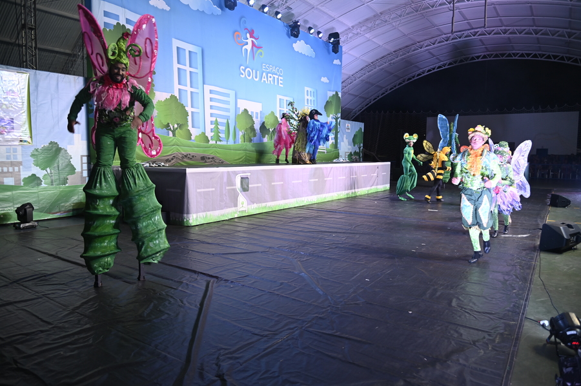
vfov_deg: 53.1
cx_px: 290
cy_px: 193
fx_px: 387
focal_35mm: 24
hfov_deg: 73.8
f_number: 4
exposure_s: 1/60
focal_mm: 24
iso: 720
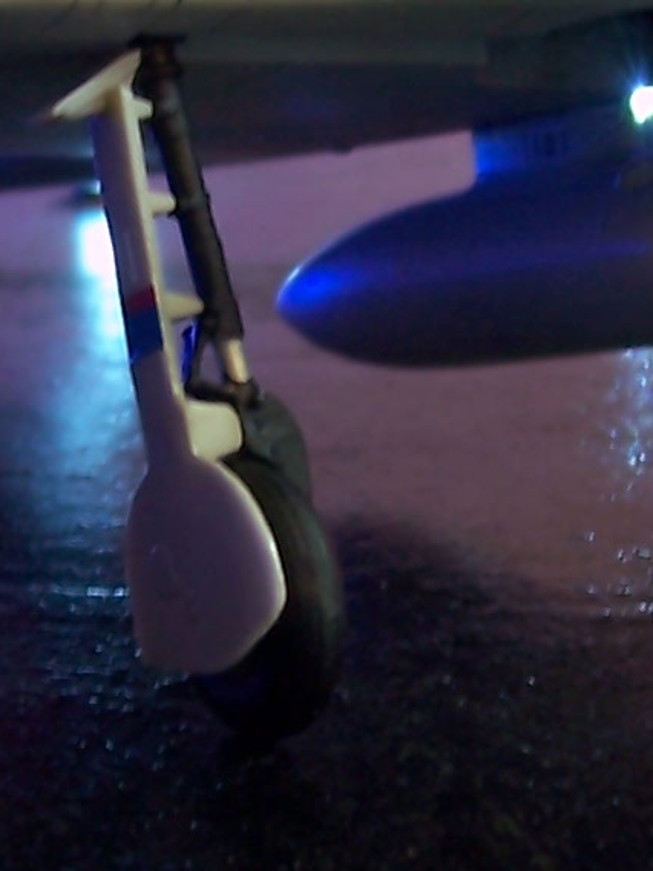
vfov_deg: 14.3
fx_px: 3471
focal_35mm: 138
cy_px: 368
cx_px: 265
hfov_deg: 10.7
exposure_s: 1/8
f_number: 2.7
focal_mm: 5.6
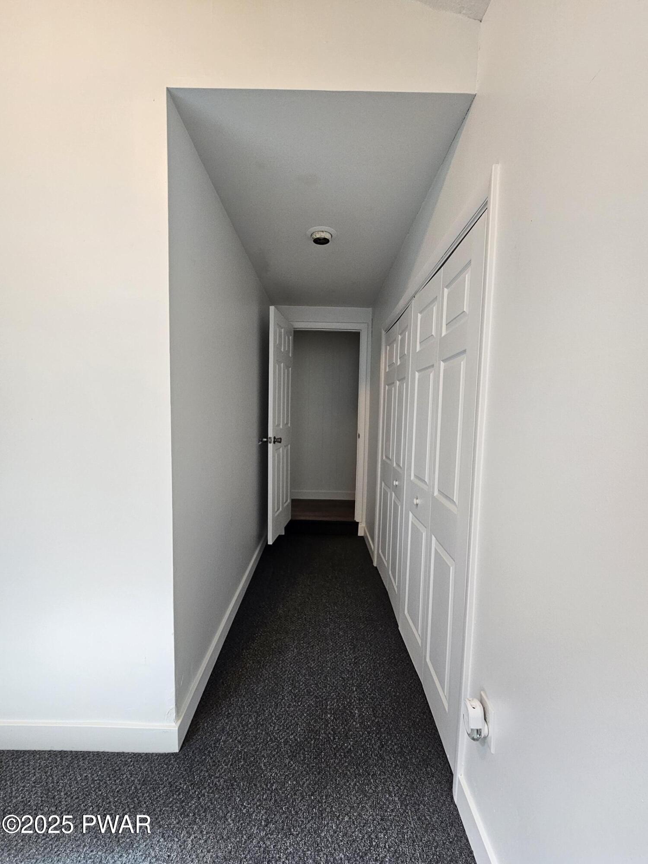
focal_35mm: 13
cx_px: 324
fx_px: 324
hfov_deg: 89.9
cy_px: 432
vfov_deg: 106.2
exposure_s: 1/60
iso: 160
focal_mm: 2.2
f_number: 2.2
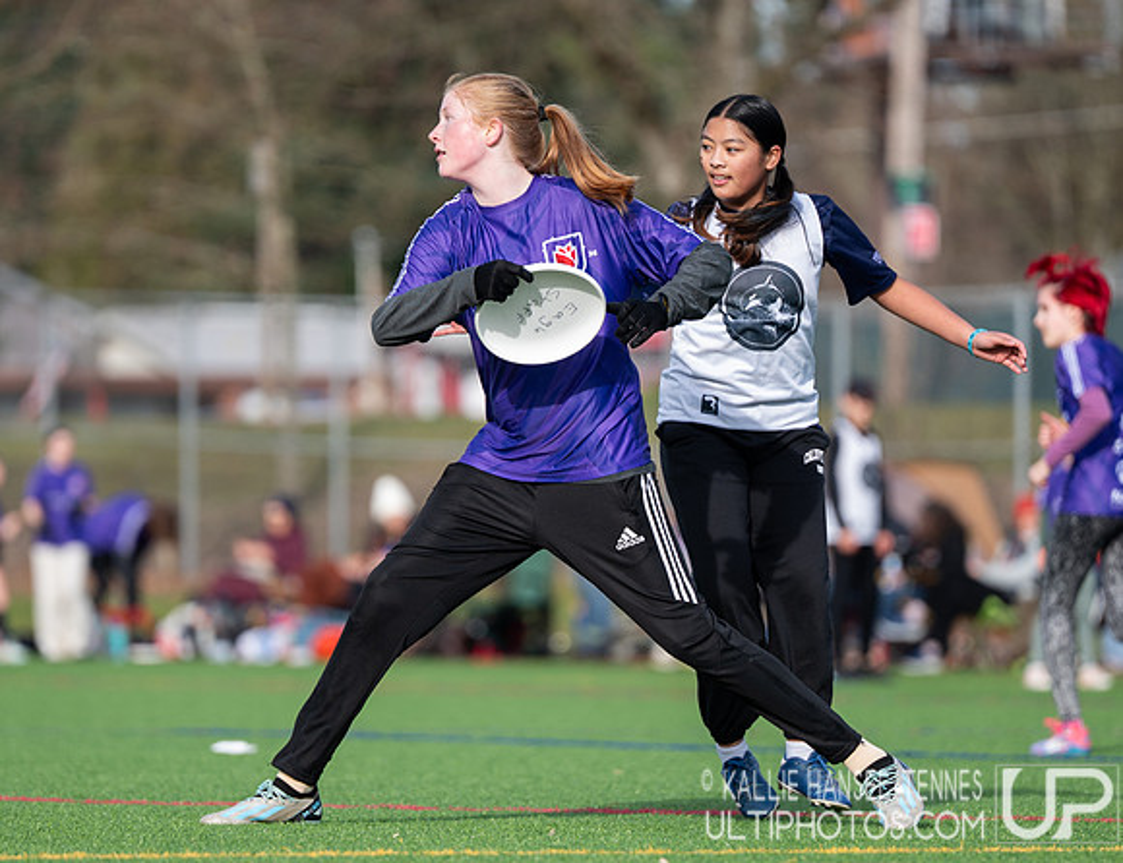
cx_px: 551
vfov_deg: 4.4
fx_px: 11178
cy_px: 465
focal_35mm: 341
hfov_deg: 5.8
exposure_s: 1/1600
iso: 200
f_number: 2.8
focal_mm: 200
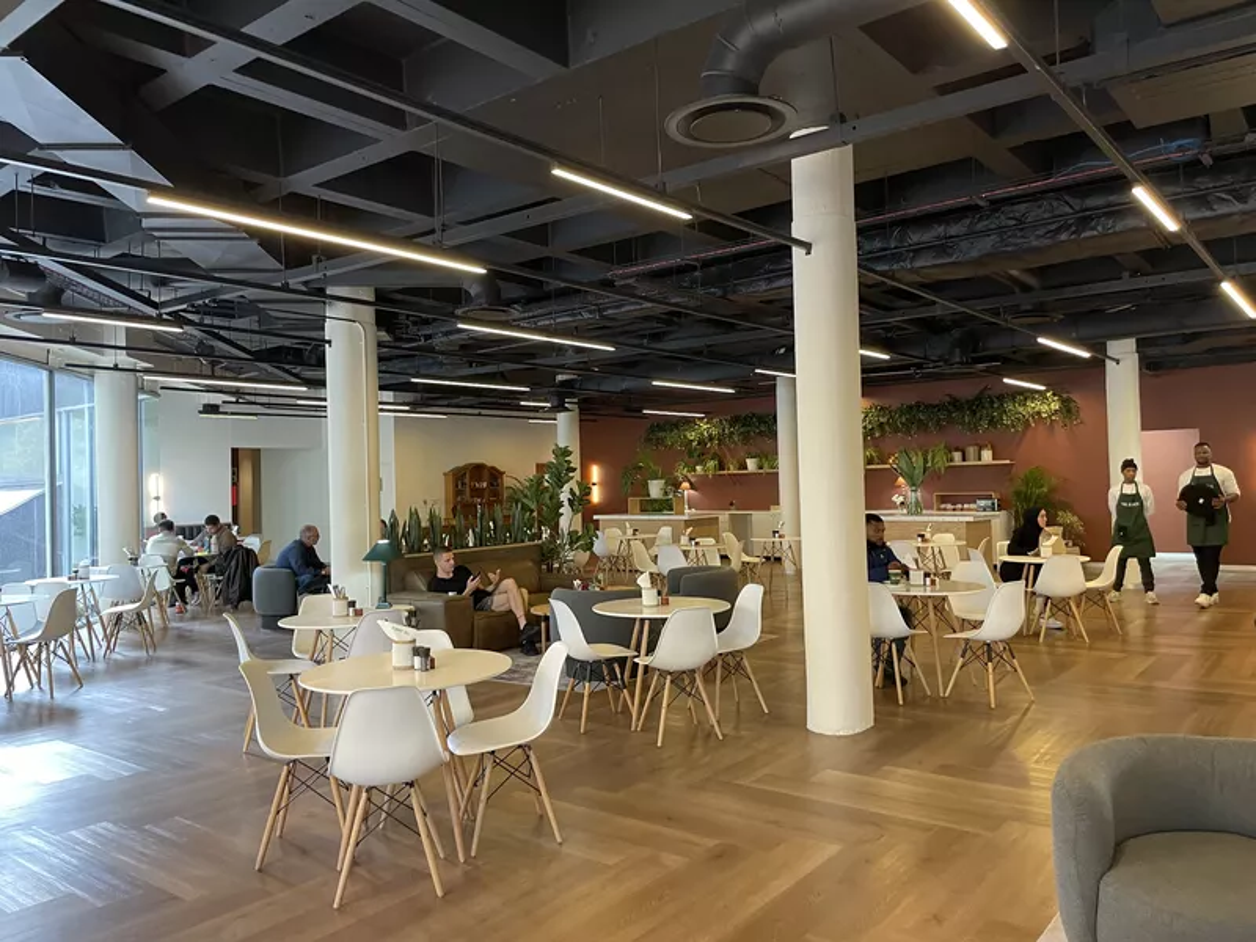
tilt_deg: +0.2
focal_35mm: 26
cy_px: 471
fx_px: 943
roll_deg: +1.3
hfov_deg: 67.3
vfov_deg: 53.1
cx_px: 628
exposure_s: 1/50
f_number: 1.6
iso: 200
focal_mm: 4.2
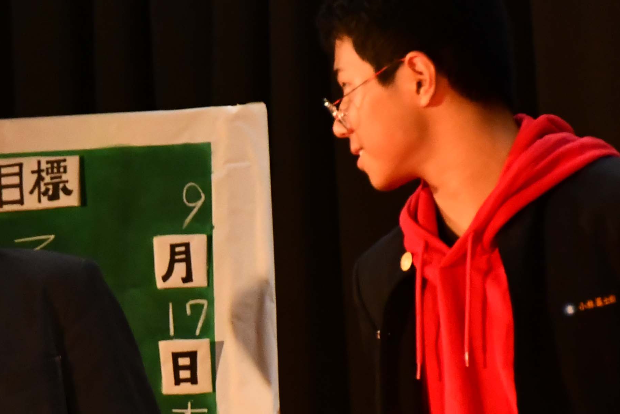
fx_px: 13848
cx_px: 21
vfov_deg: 1.7
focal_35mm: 804
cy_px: 345
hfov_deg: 2.6
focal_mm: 175
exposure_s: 1/160
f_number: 6.3
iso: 4000
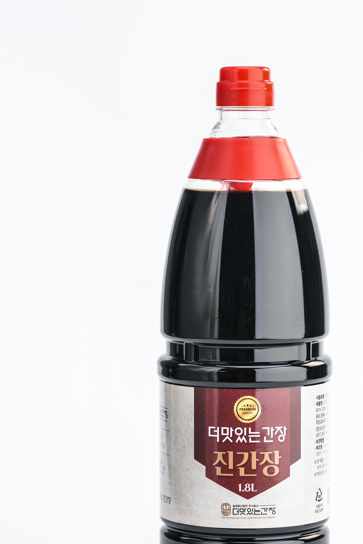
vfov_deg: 12.8
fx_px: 2419
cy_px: 318
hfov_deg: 8.6
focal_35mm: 160
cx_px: 246
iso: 100
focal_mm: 111
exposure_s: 1/125
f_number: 5.6
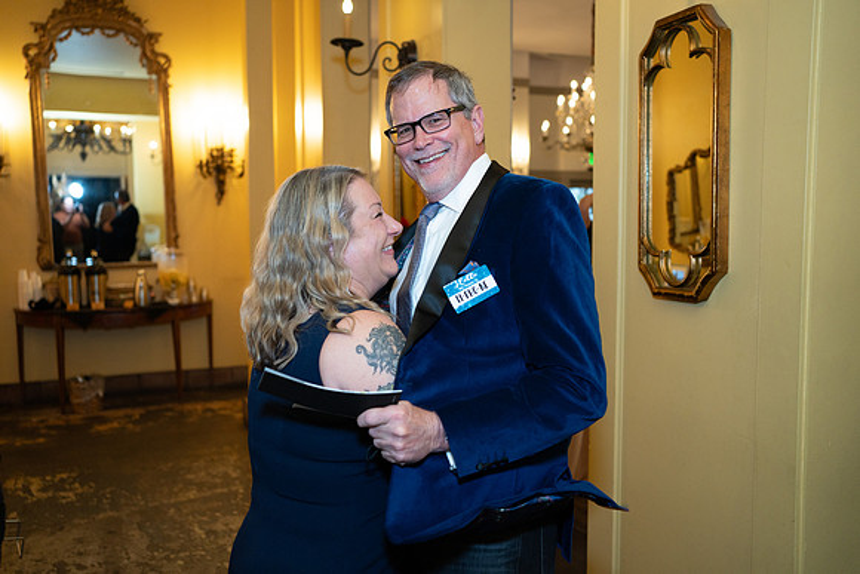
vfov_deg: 37.9
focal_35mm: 35
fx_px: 836
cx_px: 430
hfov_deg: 54.4
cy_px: 287
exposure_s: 1/100
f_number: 3.2
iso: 800
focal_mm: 35
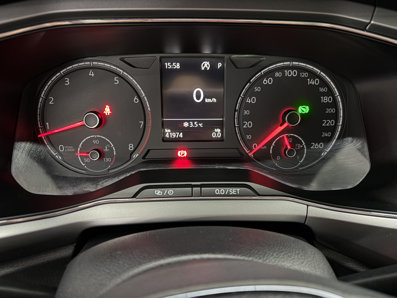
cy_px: 149
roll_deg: -1.3
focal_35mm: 26
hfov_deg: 67.3
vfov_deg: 53.1
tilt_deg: -37.5
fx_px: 298
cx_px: 198
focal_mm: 5.96
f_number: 1.6
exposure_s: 1/13
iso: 640
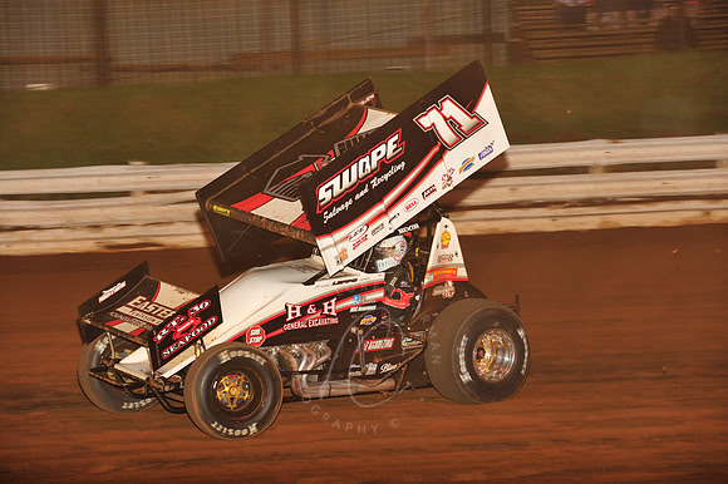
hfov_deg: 16.4
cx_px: 364
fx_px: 2526
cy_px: 242
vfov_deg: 11.0
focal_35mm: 125
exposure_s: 1/320
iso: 800
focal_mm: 125
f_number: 6.3
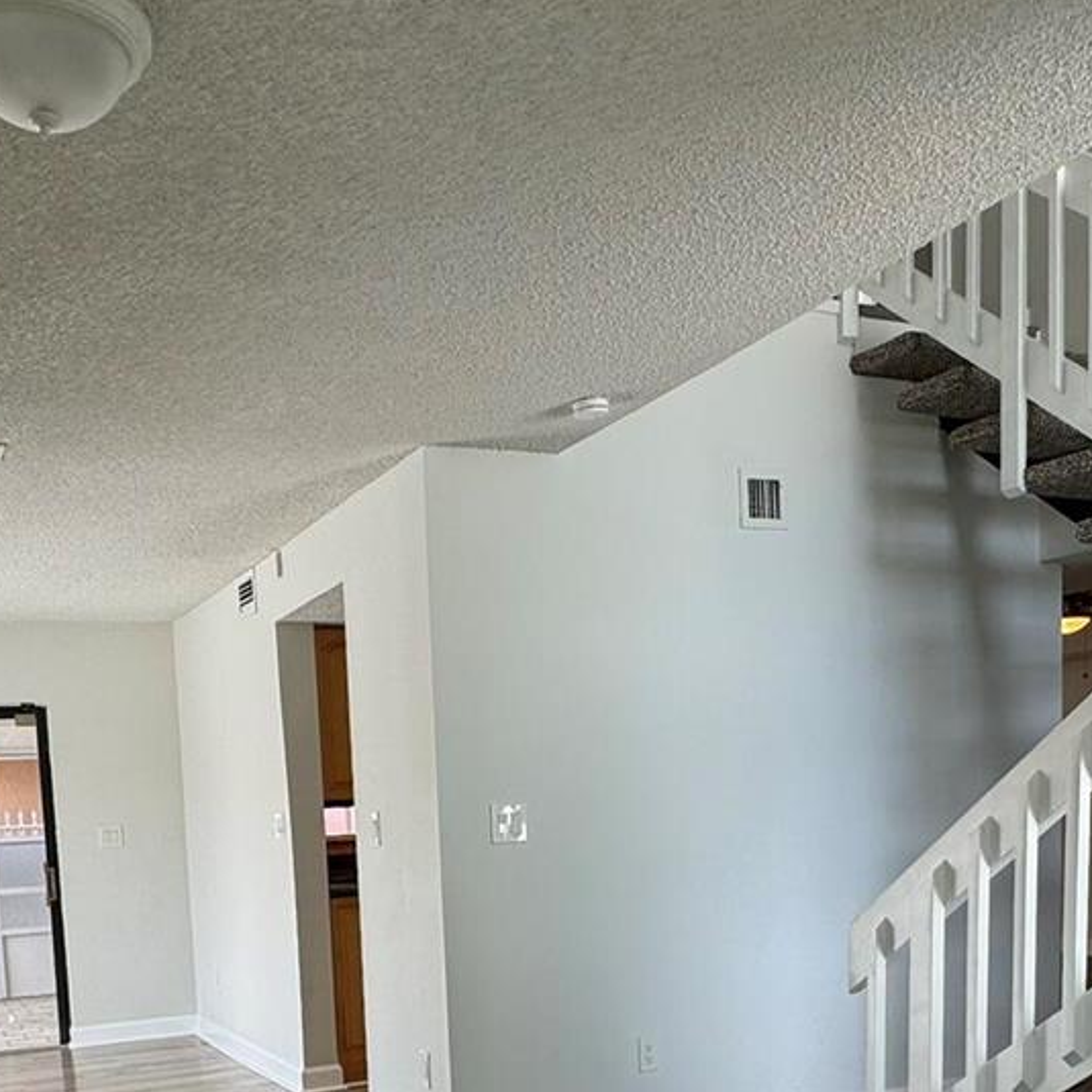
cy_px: 947
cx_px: 461
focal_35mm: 37
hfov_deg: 44.8
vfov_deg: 41.9
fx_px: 1321
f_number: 2.2
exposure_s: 1/155
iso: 40
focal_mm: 2.22
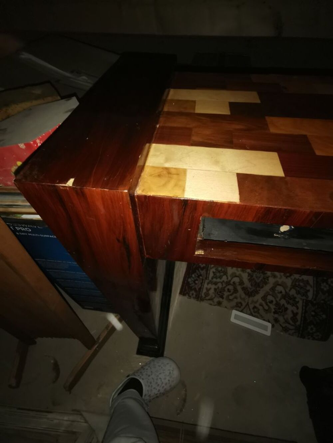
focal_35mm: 17
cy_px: 222
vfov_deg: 91.0
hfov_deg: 74.7
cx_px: 166
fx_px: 218
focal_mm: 2.26
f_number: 2.2
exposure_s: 1/33.3
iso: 200
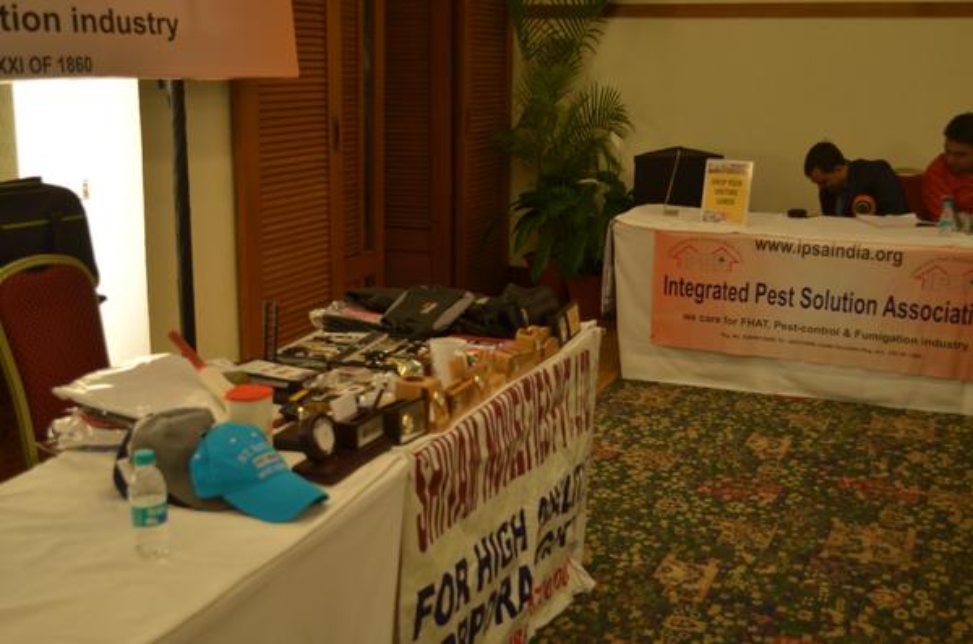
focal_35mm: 44
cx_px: 486
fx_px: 1173
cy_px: 322
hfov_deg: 45.1
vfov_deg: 30.7
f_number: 4.5
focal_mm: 29
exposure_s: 1/80
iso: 800
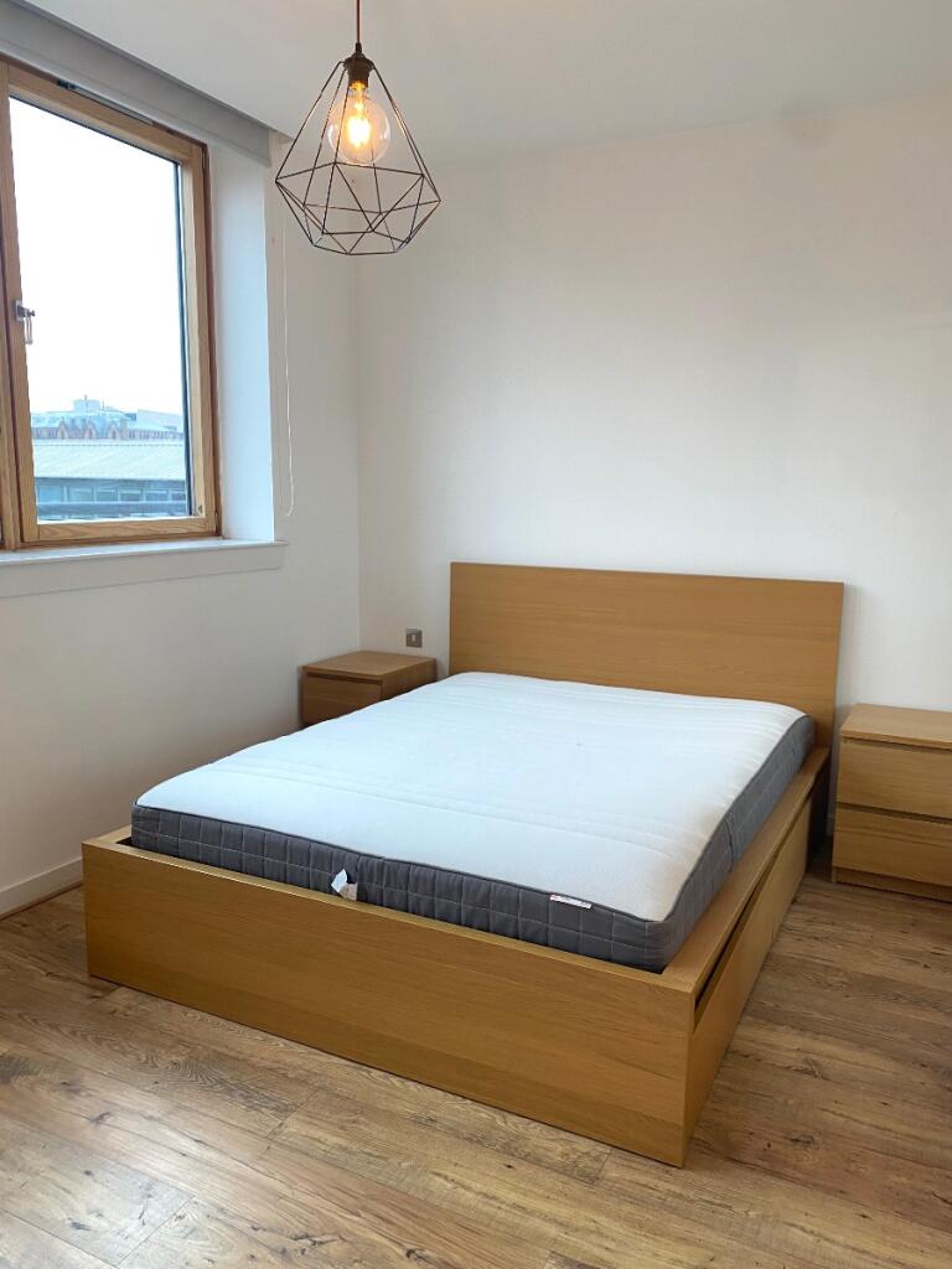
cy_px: 634
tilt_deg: -9.0
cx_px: 476
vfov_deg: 67.3
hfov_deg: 53.1
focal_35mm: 26
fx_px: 953
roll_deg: -1.2
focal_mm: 4.25
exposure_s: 1/50
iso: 100
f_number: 1.8
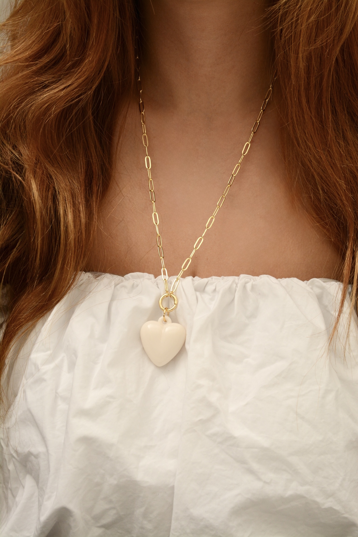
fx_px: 1074
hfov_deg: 18.9
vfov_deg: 28.1
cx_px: 179
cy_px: 268
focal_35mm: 72
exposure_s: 1/320
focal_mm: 48
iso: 500
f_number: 9
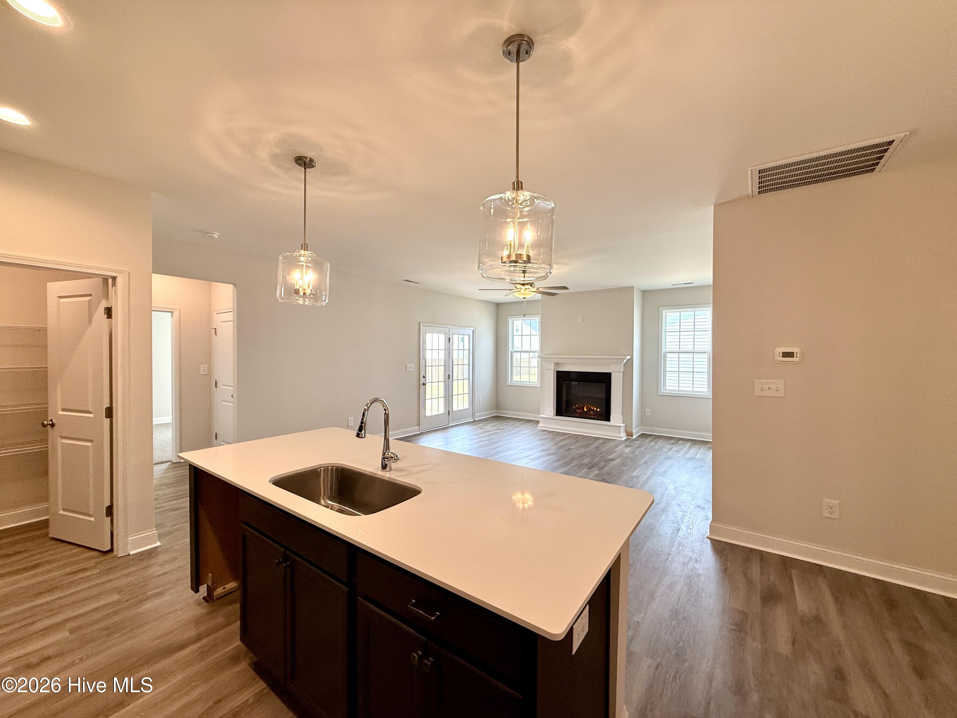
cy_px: 359
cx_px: 478
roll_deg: -0.1
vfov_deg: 85.7
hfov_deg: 102.1
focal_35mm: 14
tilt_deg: -2.0
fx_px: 387
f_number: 2.2
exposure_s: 1/120
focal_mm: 2.22
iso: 100
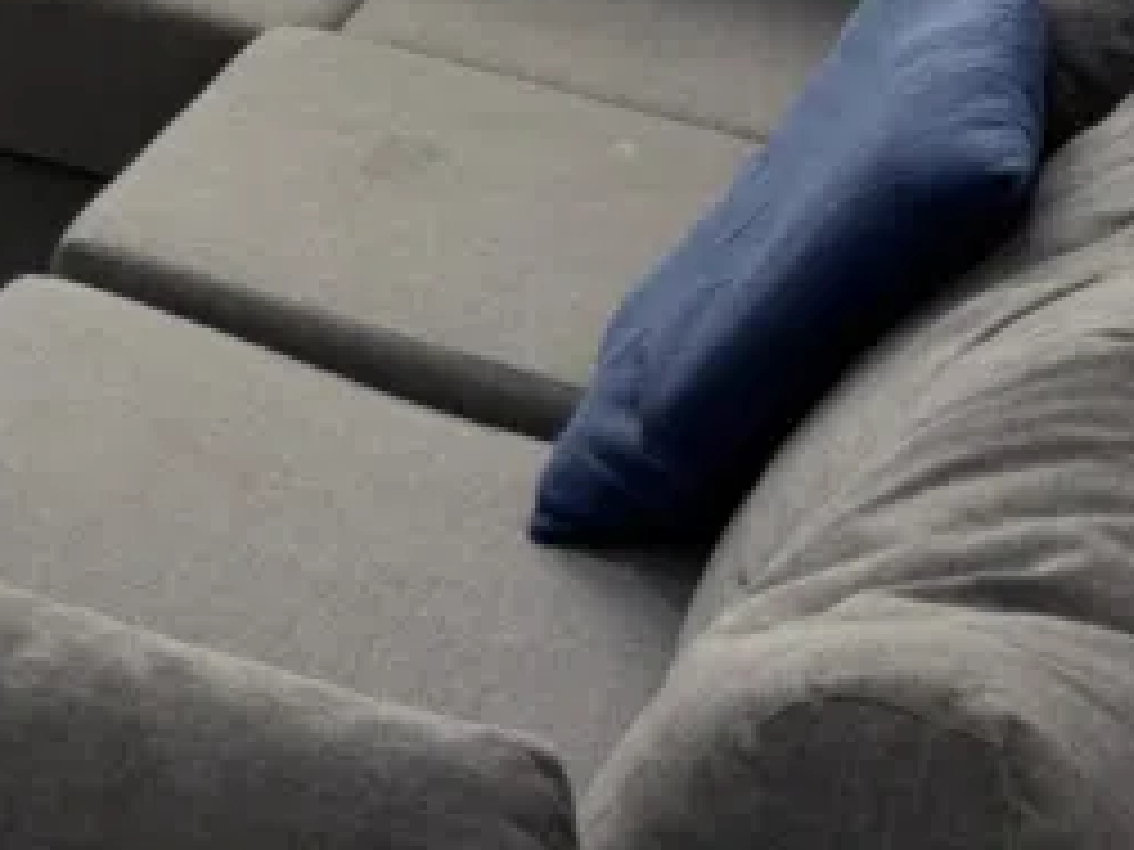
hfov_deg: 29.1
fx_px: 1998
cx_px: -58
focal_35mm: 61
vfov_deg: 23.1
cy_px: 4
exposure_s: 1/116
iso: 100
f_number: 1.78
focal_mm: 6.76
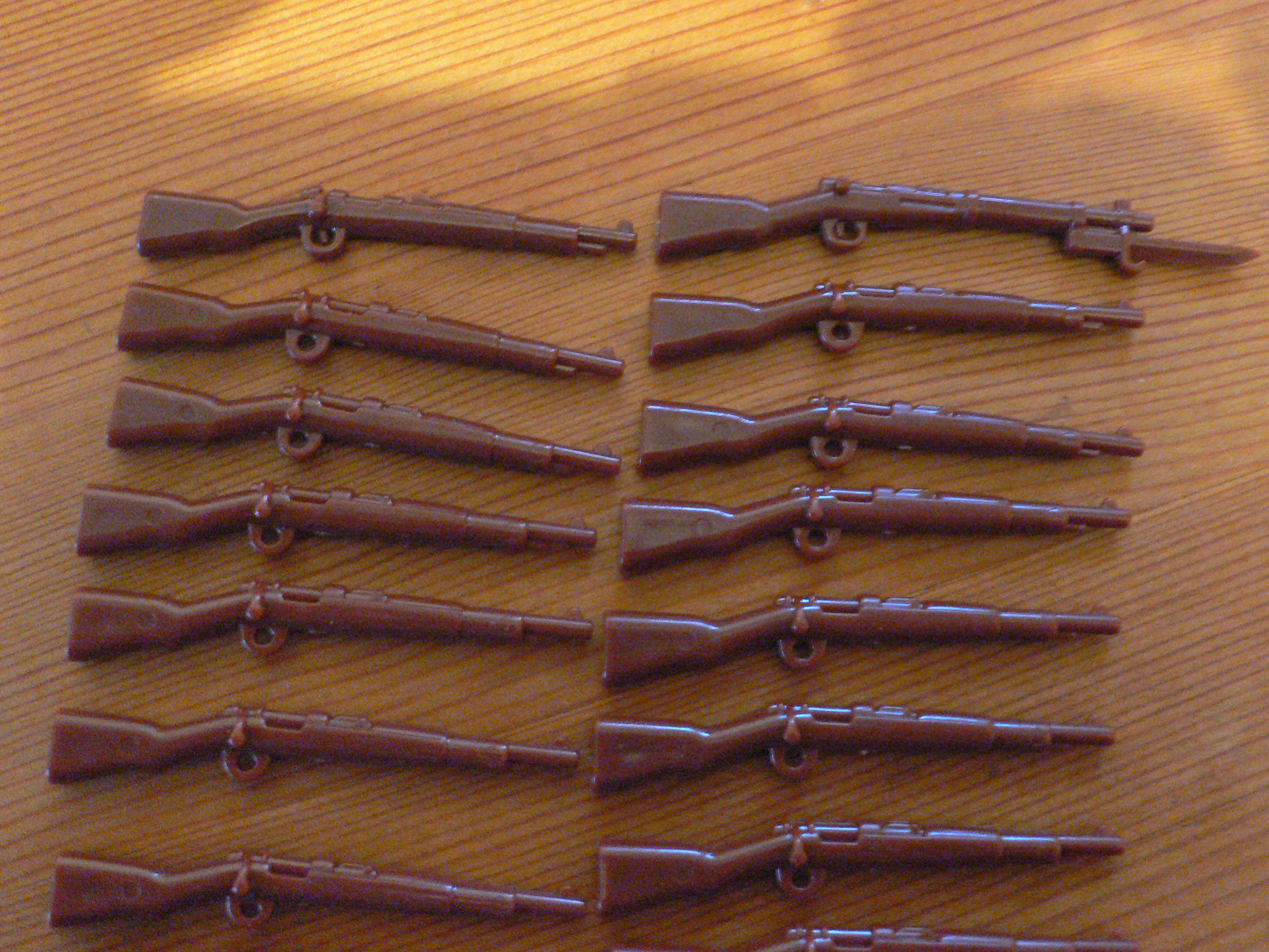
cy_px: 476
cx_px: 634
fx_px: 1246
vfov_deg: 41.8
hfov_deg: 54.0
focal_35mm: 34
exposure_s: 1/2.5
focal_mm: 6.3
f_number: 2.8
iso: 400
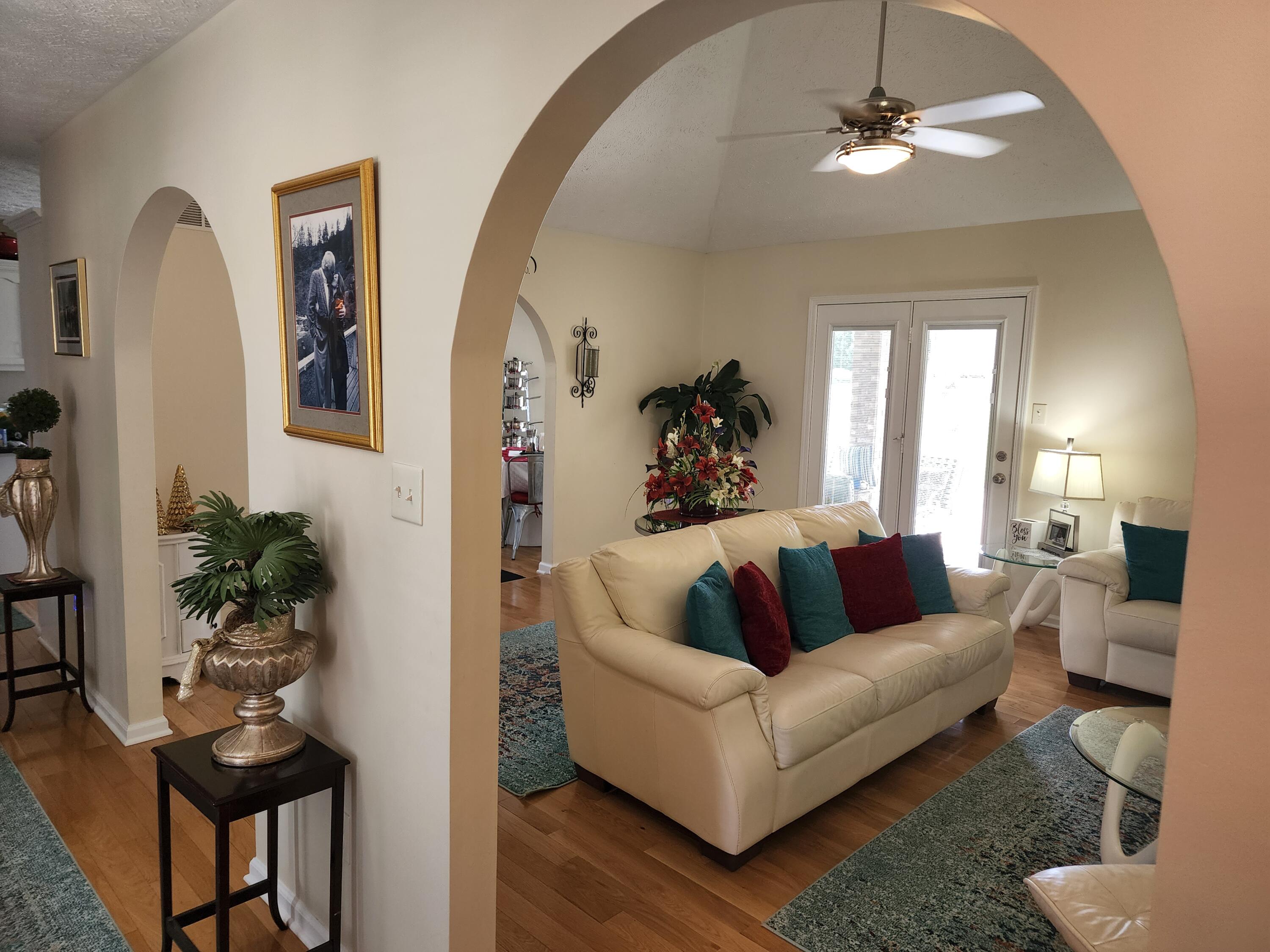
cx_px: 635
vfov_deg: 58.9
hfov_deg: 73.9
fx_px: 844
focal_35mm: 23
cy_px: 476
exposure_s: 1/120
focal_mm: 6.4
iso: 200
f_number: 1.8
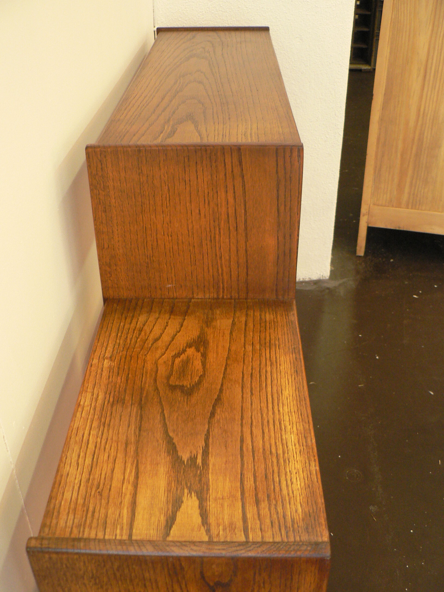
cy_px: 296
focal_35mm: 36
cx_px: 222
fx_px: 616
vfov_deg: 51.4
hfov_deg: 39.7
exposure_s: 1/20
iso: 200
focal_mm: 6
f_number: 2.8
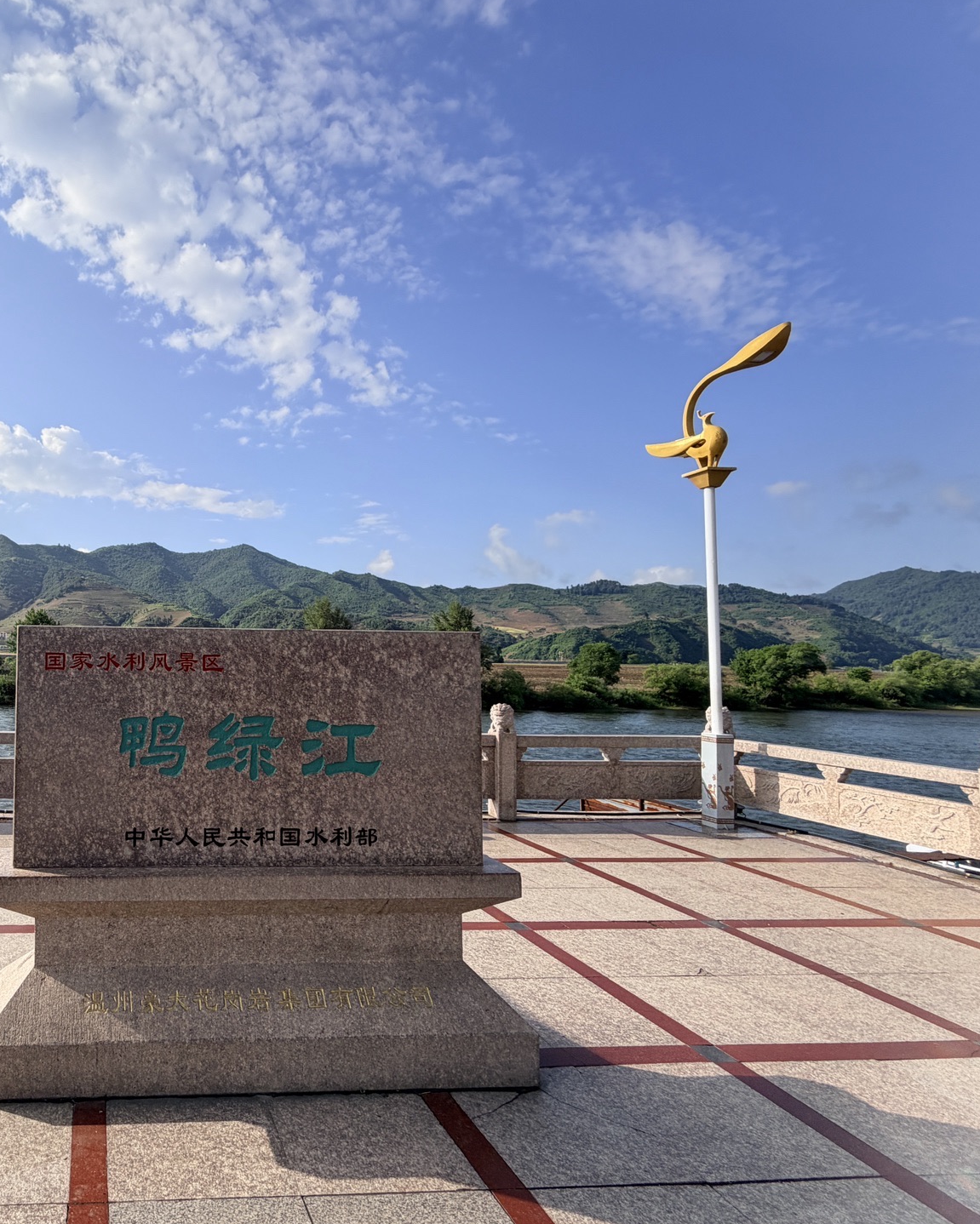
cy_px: 621
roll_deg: -1.0
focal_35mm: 19
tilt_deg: +4.4
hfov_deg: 62.0
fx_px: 689
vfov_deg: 83.3
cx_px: 136
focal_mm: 2.22
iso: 32
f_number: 2.2
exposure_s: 1/914
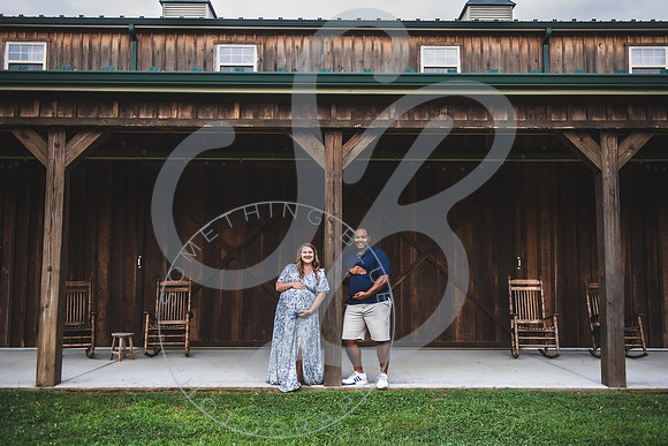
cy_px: 223
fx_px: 676
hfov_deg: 52.6
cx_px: 342
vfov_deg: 36.5
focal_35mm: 36
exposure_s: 1/125
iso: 100
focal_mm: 35
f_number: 2.8
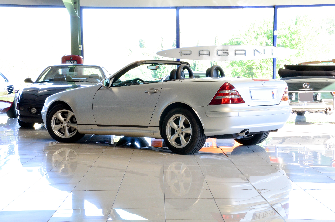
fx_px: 669
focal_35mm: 72
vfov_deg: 18.8
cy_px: 111
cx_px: 168
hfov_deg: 28.1
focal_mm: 48
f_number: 20
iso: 800
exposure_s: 1/3
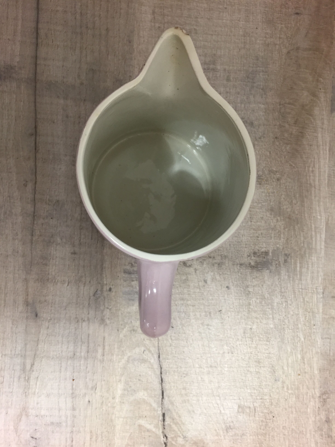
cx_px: 168
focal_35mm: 29
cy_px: 224
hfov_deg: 48.2
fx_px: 374
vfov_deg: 61.7
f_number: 2.2
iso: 160
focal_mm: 4.15
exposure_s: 1/33
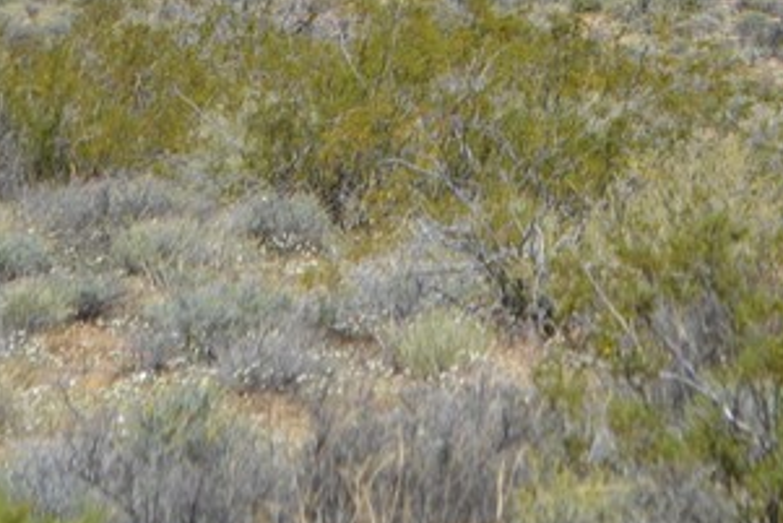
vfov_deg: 4.6
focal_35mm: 297
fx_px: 6458
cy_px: -169
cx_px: 773
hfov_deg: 6.9
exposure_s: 1/2000
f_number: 7.1
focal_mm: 55
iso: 400
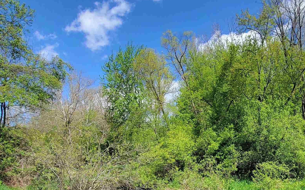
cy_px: 155
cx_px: 225
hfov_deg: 64.7
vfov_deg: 43.6
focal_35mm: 27
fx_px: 224
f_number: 2.2
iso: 50
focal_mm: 2.2
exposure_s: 1/1011
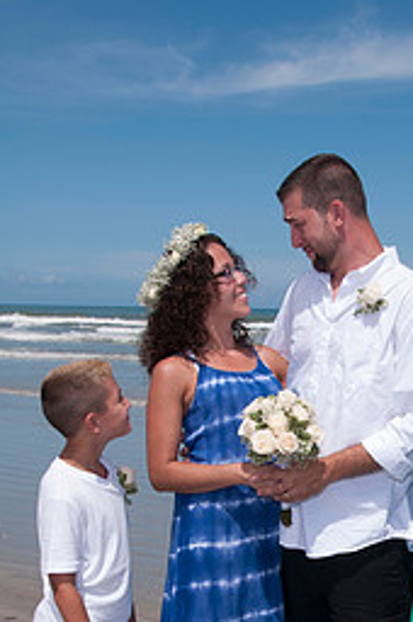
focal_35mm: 66
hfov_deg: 20.3
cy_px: 503
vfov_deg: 29.8
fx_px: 1139
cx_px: 336
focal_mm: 25
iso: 100
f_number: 11
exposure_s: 1/250
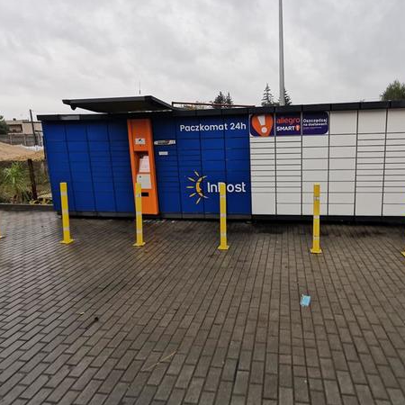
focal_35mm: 22
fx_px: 291
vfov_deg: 69.3
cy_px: 174
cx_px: 240
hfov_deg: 69.0
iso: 160
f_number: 2.2
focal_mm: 2.35
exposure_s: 1/100
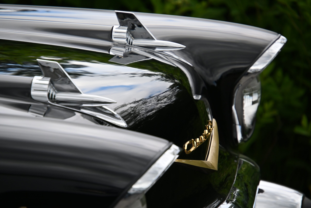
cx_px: 156
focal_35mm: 282
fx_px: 2436
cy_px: 104
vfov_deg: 4.9
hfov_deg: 7.3
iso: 640
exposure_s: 1/250
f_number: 6
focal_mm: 188
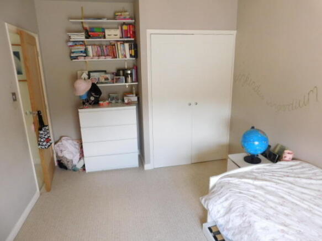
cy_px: 120
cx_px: 161
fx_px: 214
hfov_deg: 73.9
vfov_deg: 58.9
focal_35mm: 23
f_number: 3
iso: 160
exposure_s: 1/30
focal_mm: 4
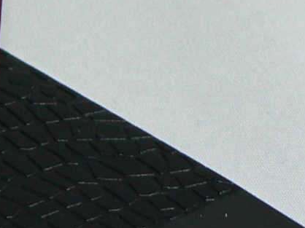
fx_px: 3452
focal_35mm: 392
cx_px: -314
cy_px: -55
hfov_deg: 5.0
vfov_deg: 3.8
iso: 80
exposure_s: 1/60
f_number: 3.2
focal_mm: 10.7
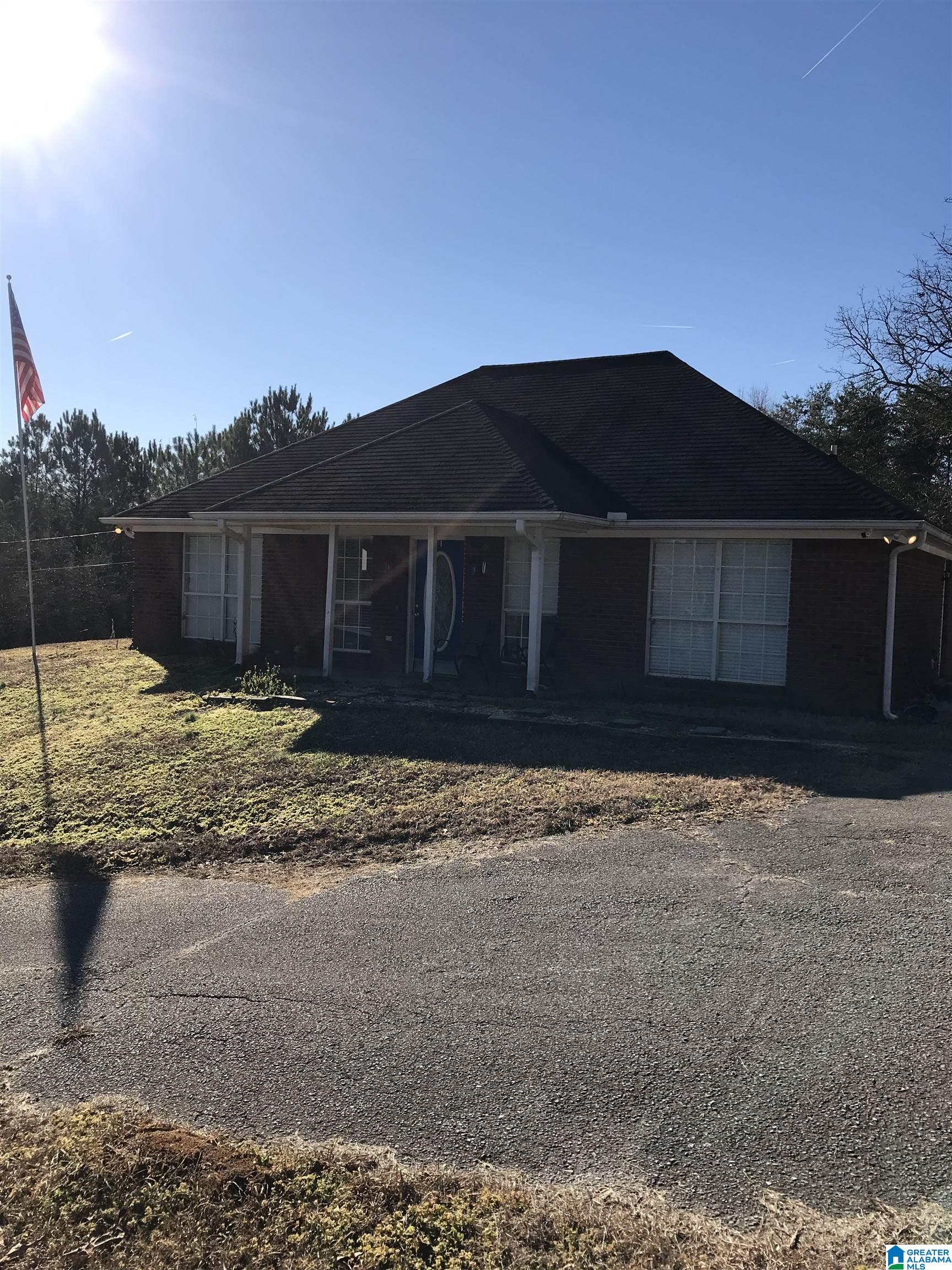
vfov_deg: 63.4
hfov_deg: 49.7
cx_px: 476
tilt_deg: -3.4
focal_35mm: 28
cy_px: 635
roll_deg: -2.1
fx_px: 1027
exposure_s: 1/2907
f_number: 1.8
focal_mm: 3.99
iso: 20
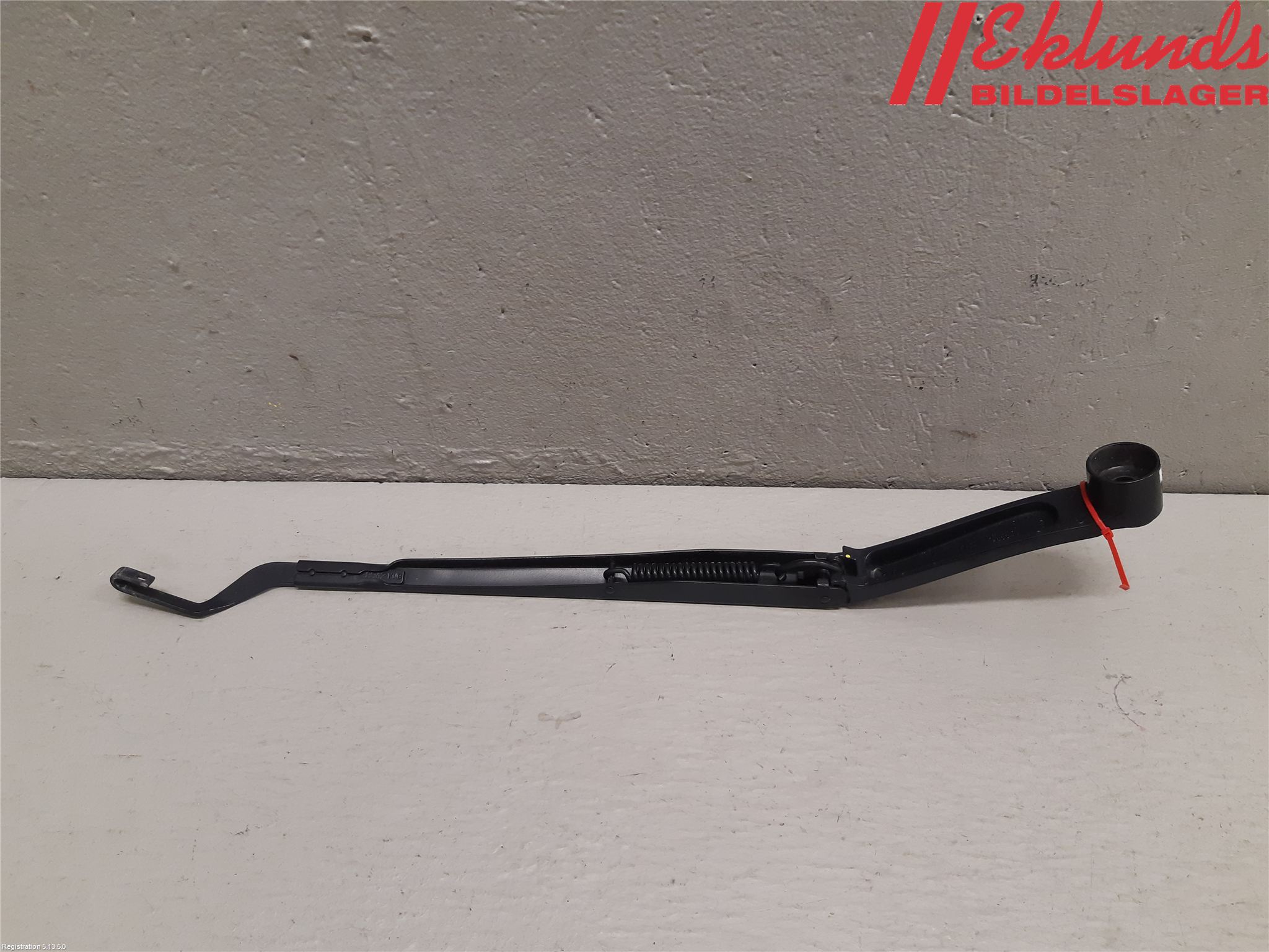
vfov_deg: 53.1
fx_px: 953
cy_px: 476
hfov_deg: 67.3
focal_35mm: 26
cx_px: 634
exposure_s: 1/50
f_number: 1.7
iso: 125
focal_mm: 3.93
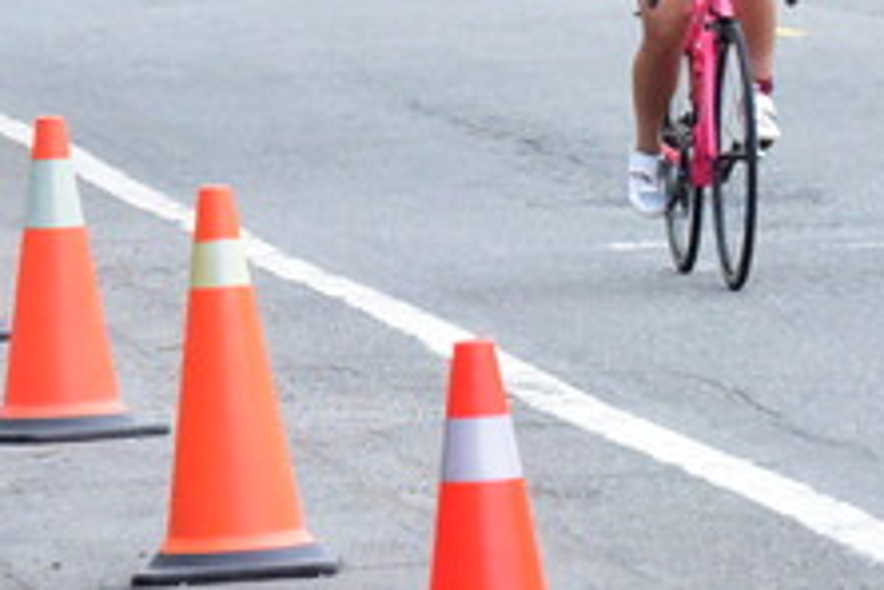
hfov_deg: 4.5
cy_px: -153
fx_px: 11221
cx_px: 741
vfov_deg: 3.0
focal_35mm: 457
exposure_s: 1/1600
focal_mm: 130
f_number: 10
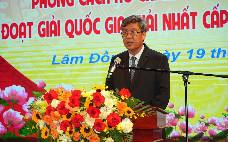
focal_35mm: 135
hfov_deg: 15.5
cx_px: 114
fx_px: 839
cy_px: 72
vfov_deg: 9.7
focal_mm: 88
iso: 640
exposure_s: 1/160
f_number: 5.6
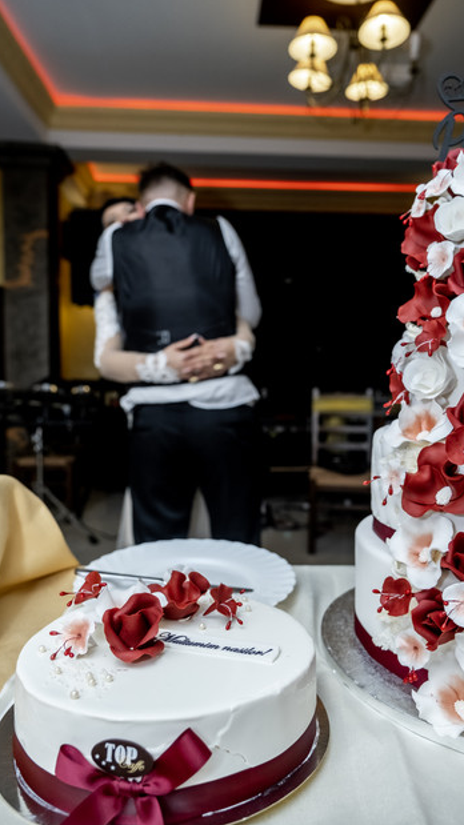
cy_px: 412
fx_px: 569
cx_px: 249
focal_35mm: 26
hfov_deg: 44.3
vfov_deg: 71.9
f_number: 2.8
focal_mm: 16
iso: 1250
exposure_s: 1/125
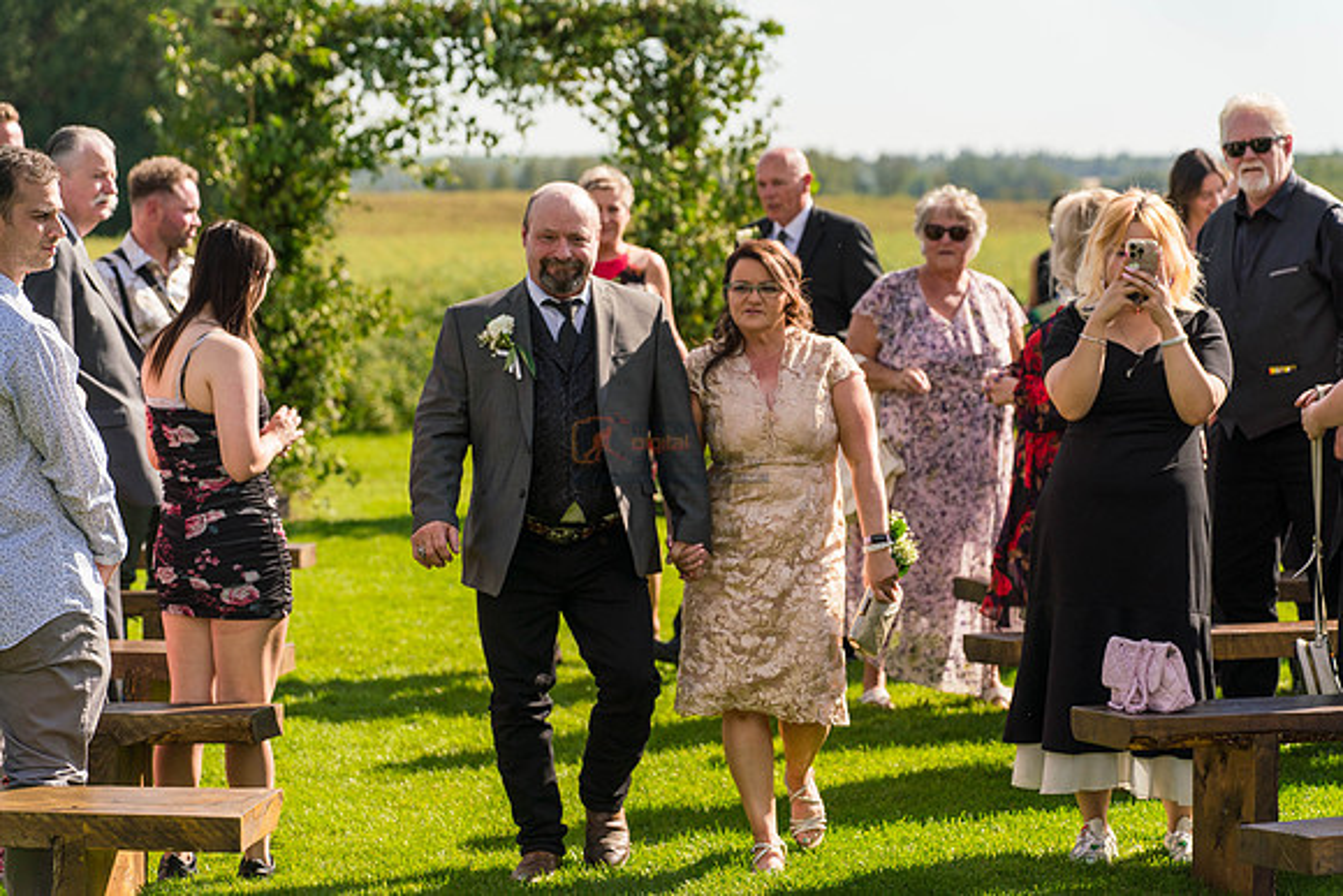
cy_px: 448
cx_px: 672
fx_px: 3918
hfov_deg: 19.5
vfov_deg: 13.0
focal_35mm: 105
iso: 400
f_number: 4.5
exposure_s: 1/1600
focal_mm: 105
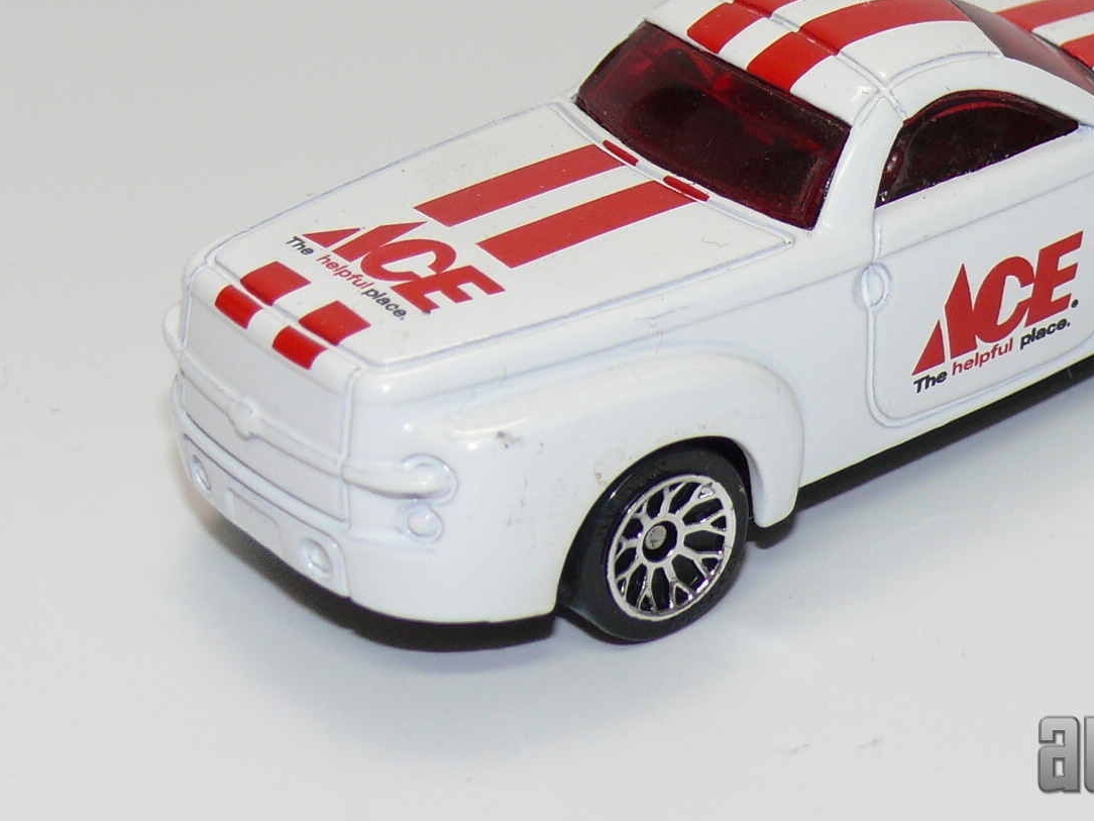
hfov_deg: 12.7
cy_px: 225
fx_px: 4899
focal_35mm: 155
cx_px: 805
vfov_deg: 9.6
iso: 100
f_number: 4
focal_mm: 13.7
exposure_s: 1/30
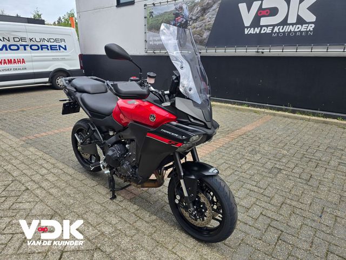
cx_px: 173
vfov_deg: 58.9
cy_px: 130
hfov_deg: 73.9
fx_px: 230
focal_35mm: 23
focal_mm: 6.3
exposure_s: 1/202
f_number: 1.7
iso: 12
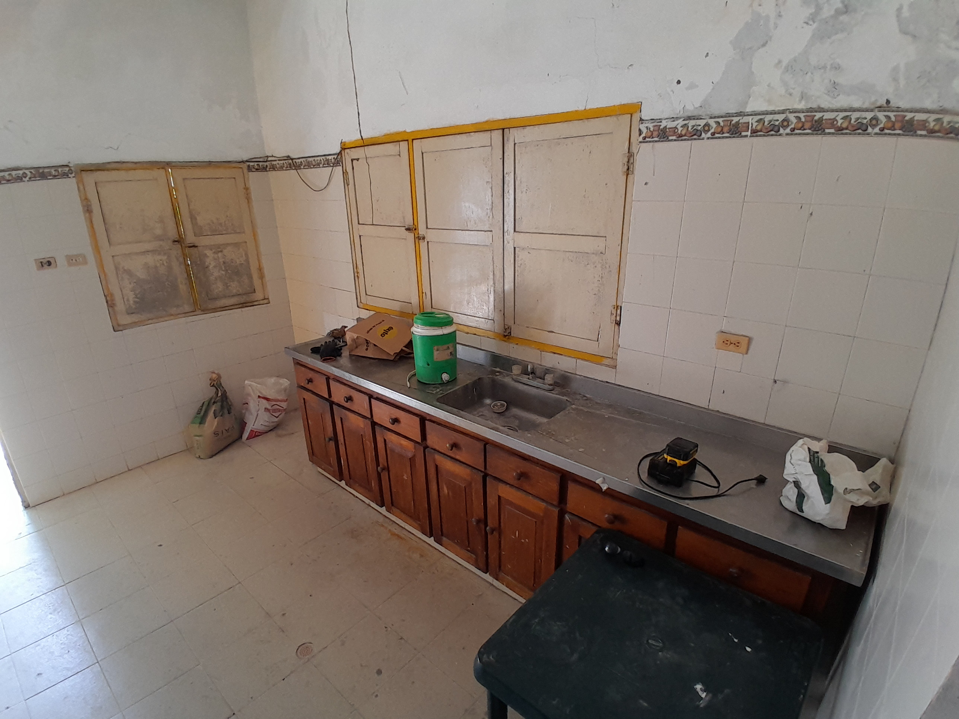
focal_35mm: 17
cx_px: 480
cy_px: 360
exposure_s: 1/40
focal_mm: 1.46
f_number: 2.2
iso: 64
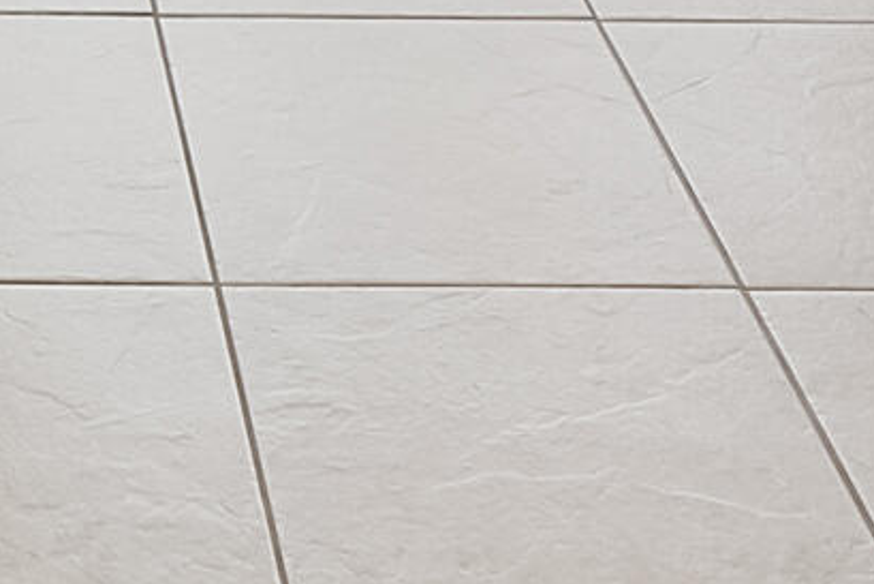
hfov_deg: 17.8
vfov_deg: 8.9
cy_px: -1413
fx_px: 2671
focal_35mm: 110
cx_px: -147
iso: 500
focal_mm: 10
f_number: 8
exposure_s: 1/30
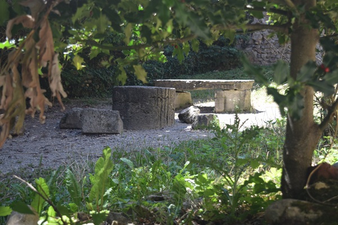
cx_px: 169
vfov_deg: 25.1
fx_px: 507
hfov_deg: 36.9
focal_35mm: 54
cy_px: 112
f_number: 5.6
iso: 100
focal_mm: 36
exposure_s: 1/100
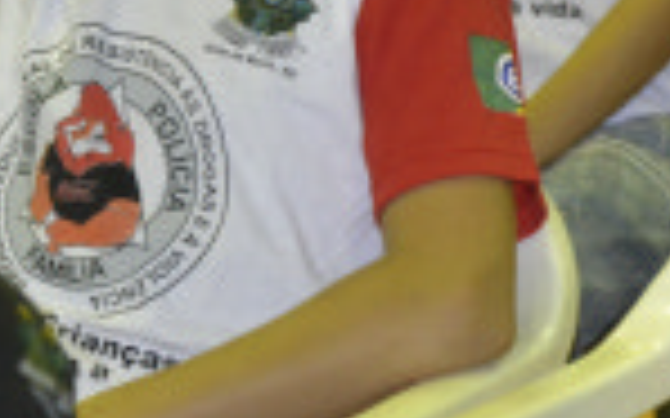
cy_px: -115
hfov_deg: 4.5
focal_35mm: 463
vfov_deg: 2.8
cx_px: 958
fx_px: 8451
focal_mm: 90
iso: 3200
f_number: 5.6
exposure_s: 1/60
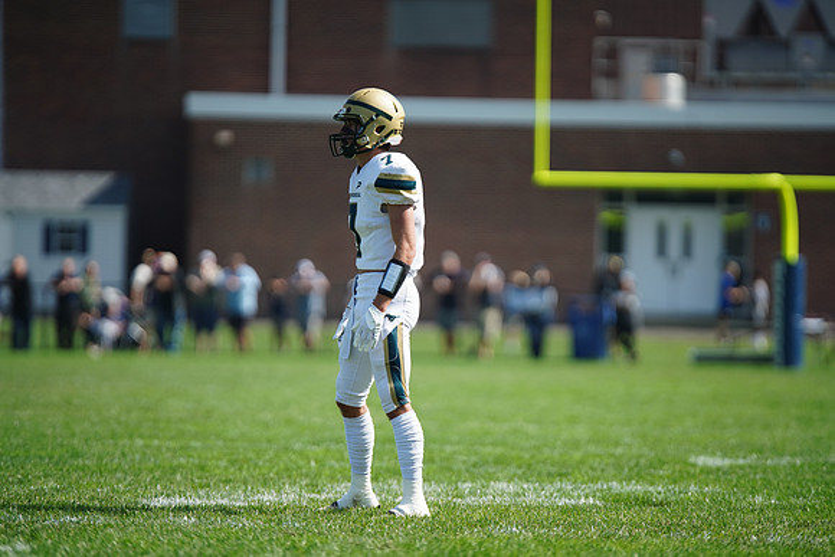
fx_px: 6960
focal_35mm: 300
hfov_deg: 6.9
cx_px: 418
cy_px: 278
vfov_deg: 4.6
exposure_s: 1/4000
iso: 400
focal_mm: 300
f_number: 2.8
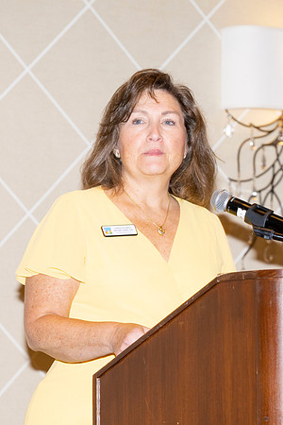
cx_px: 207
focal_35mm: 180
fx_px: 2122
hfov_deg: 7.6
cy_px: 212
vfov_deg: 11.4
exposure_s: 1/100
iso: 1000
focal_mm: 120
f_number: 5.6
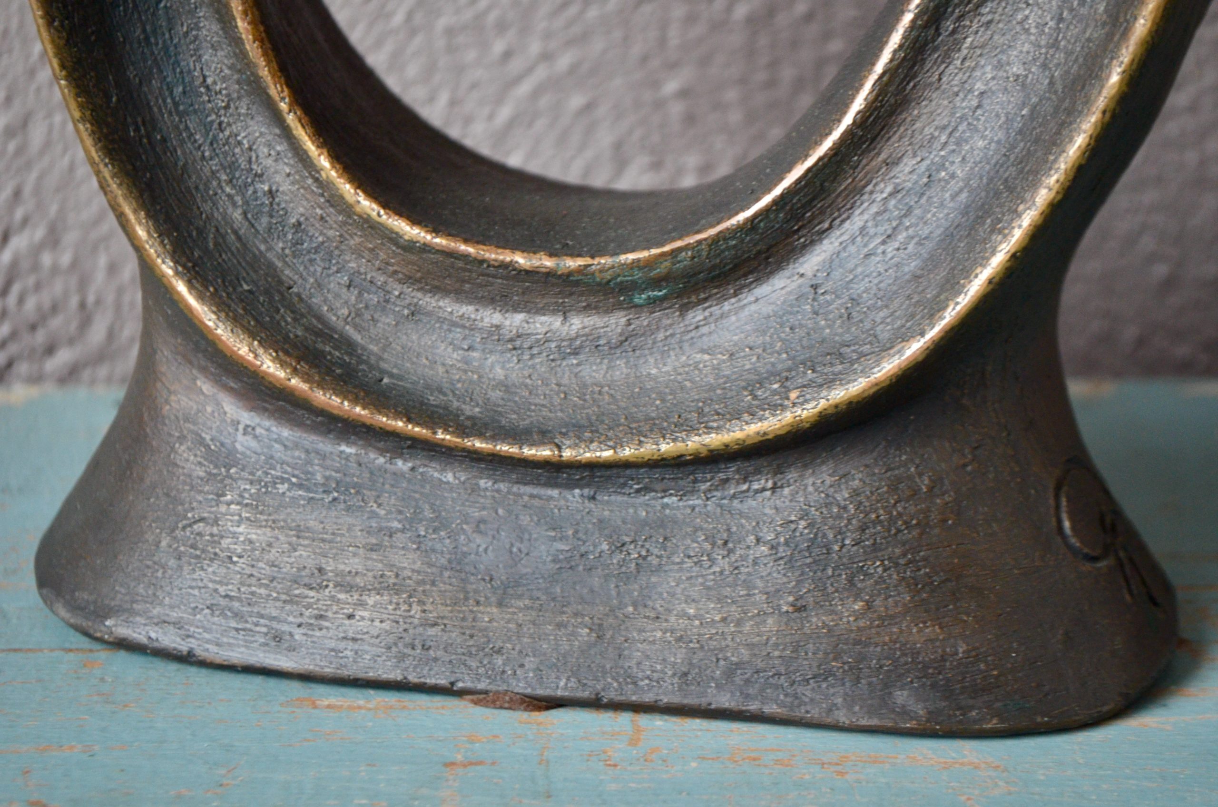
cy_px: 404
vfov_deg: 16.5
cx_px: 609
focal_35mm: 82
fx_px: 2786
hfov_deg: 24.7
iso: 1250
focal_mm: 55
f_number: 5.6
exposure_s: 1/50
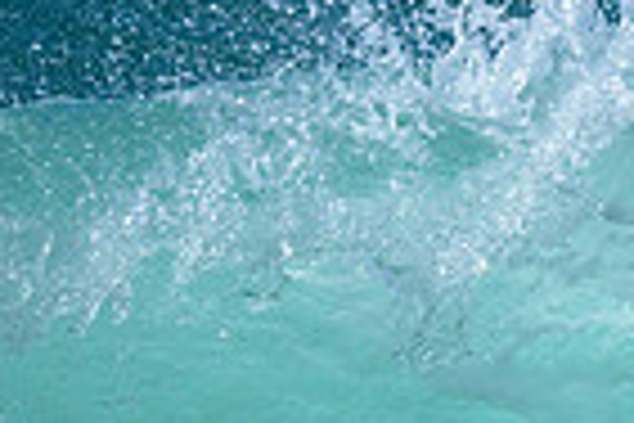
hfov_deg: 0.5
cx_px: 1036
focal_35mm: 4527
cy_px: 520
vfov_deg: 0.3
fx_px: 79719
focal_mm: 800
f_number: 6.3
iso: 200
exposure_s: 1/2000
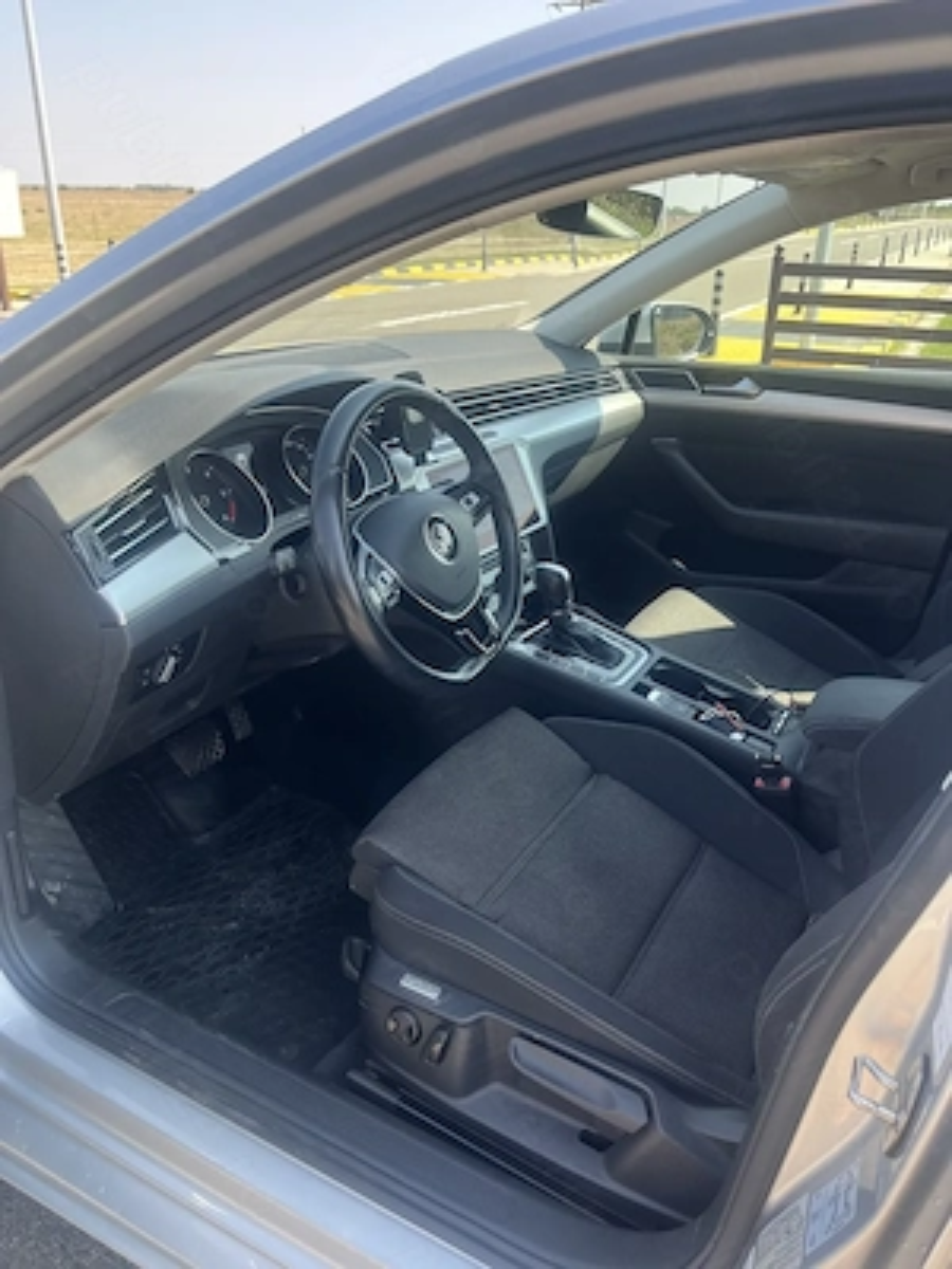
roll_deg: +0.6
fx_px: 953
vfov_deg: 67.3
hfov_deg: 53.1
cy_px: 634
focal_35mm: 26
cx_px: 476
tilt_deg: -24.5
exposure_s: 1/422
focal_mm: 5.1
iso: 50
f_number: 1.6
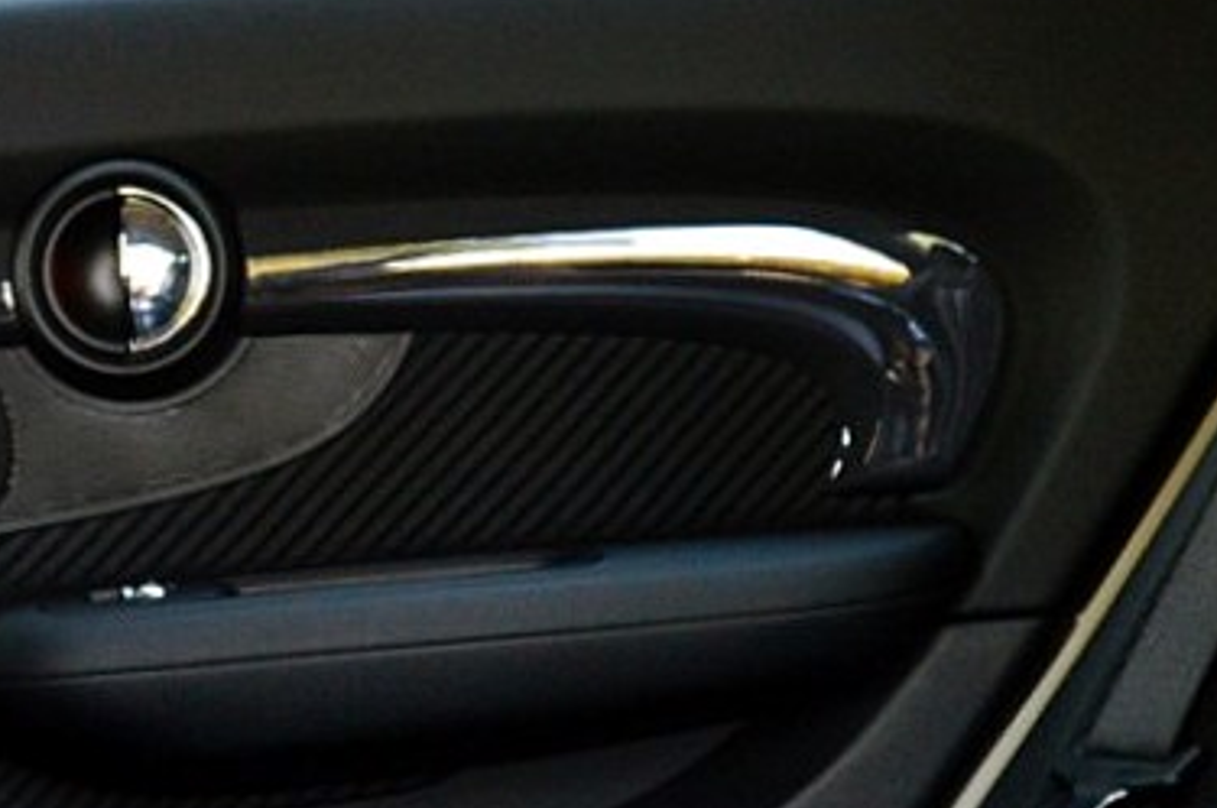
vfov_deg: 10.5
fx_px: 4389
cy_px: 558
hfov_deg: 15.7
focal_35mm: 130
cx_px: 279
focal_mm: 20
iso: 800
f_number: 5
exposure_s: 1/60
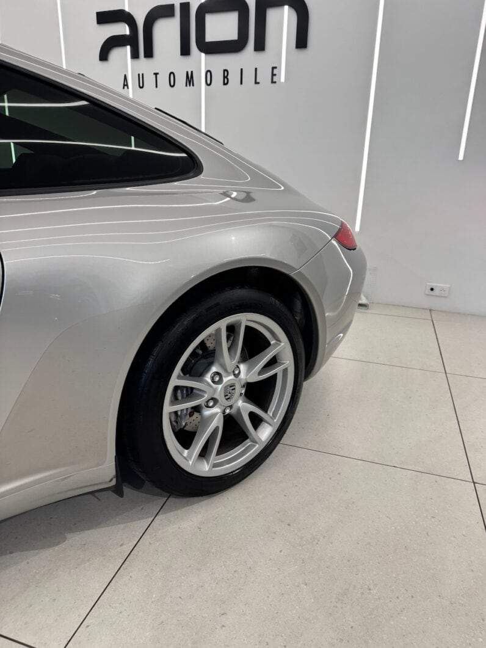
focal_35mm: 24
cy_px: 324
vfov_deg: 71.6
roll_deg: -0.3
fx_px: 449
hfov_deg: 56.8
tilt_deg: -20.8
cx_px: 243
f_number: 1.78
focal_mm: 6.76
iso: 125
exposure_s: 1/100
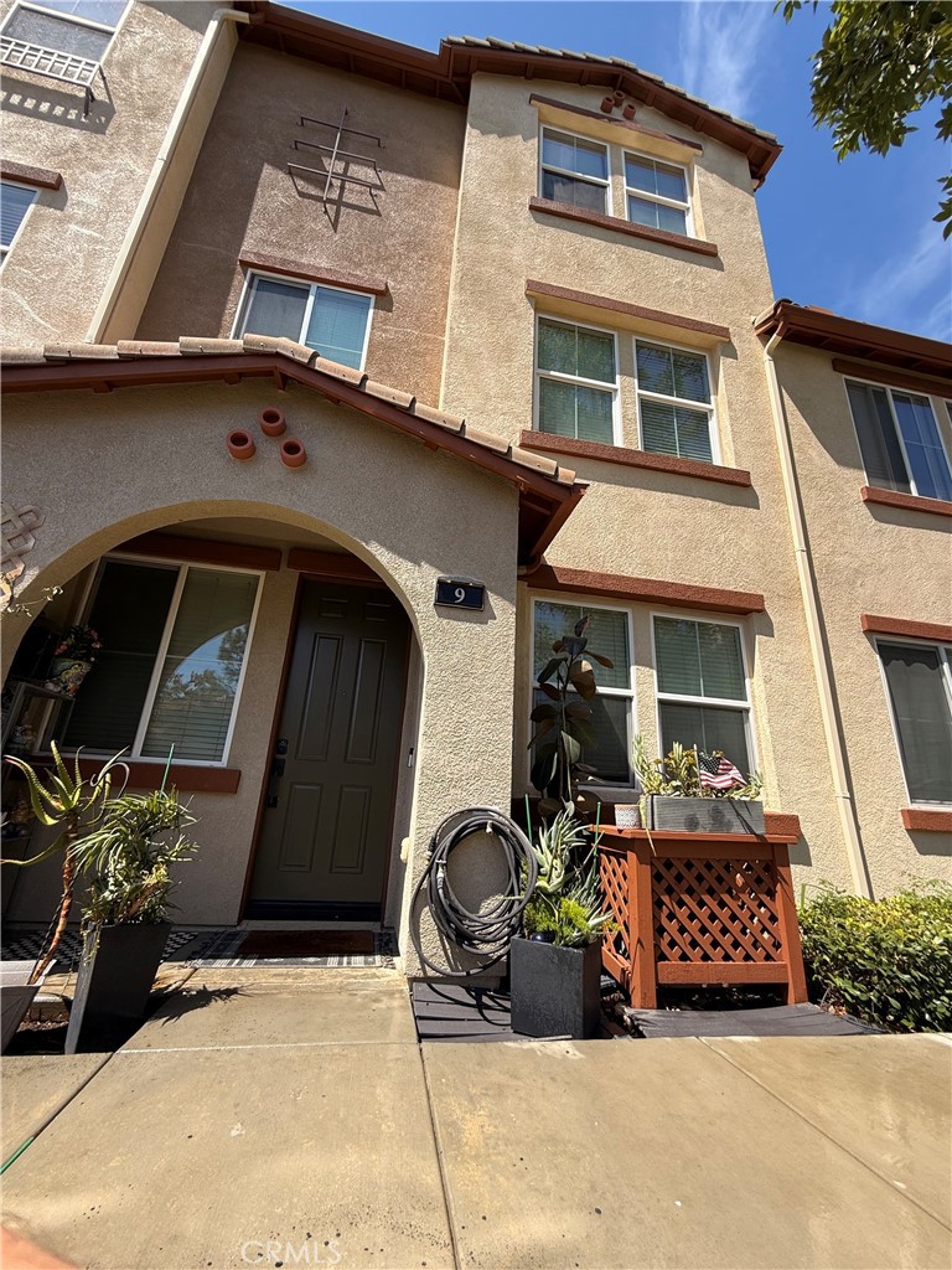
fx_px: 513
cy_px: 635
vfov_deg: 102.1
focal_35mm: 14
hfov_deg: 85.7
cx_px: 476
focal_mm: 2.22
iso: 20
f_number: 2.2
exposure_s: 1/439
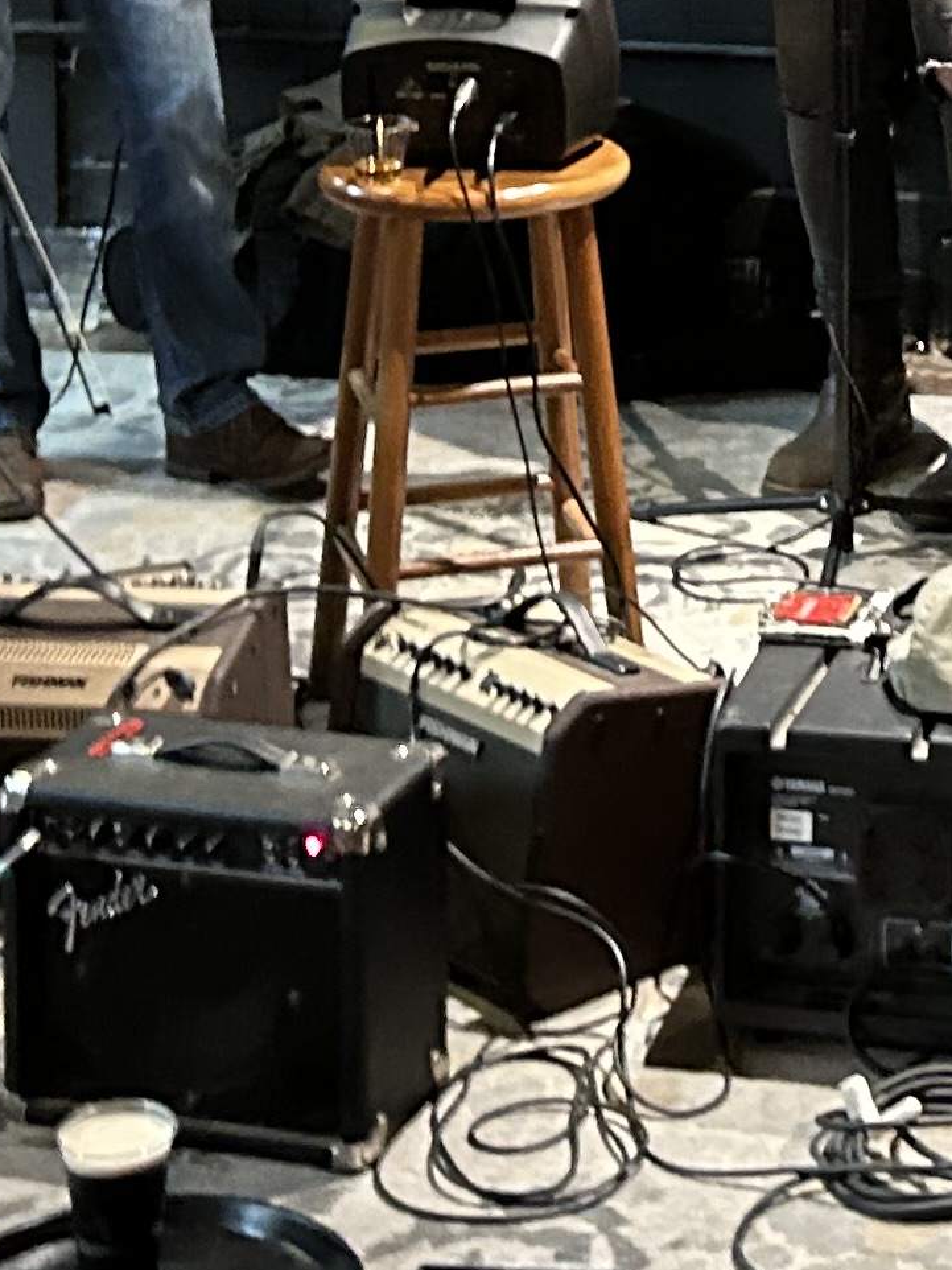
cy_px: -485
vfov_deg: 16.8
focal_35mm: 109
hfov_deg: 13.3
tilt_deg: -5.6
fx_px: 3999
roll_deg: -2.1
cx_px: 1084
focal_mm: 5.7
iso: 1000
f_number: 1.5
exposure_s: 1/20
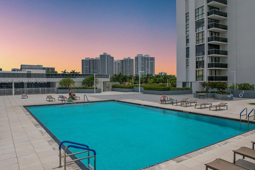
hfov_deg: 69.3
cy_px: 82
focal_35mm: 26
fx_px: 184
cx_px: 139
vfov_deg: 49.5
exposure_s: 1/4000
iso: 100
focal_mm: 8.38
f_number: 2.8
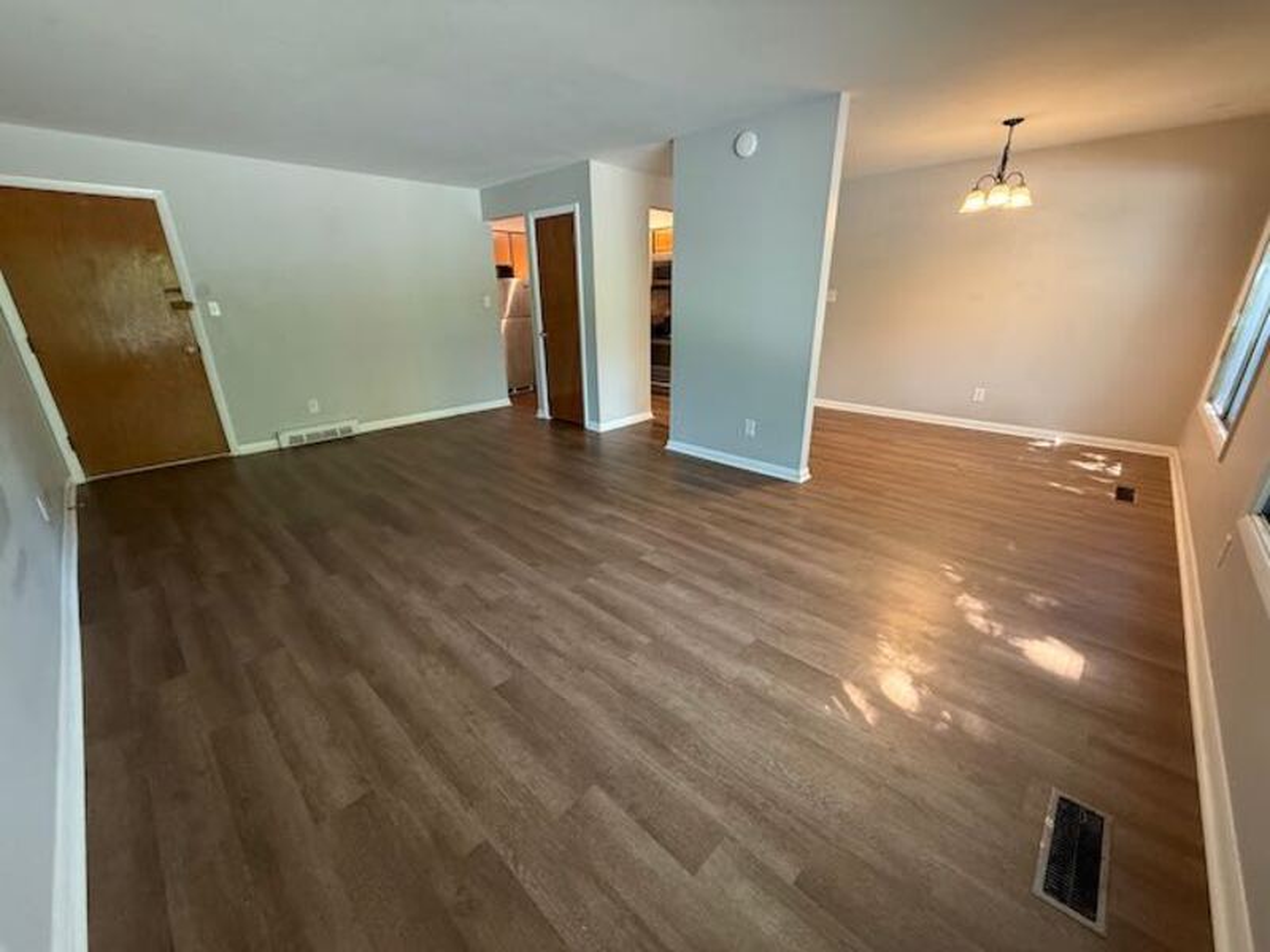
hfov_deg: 102.1
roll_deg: +0.6
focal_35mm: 14
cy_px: 476
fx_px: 514
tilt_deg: -20.1
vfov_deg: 85.7
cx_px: 635
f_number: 2.2
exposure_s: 1/60
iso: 500
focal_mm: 2.22
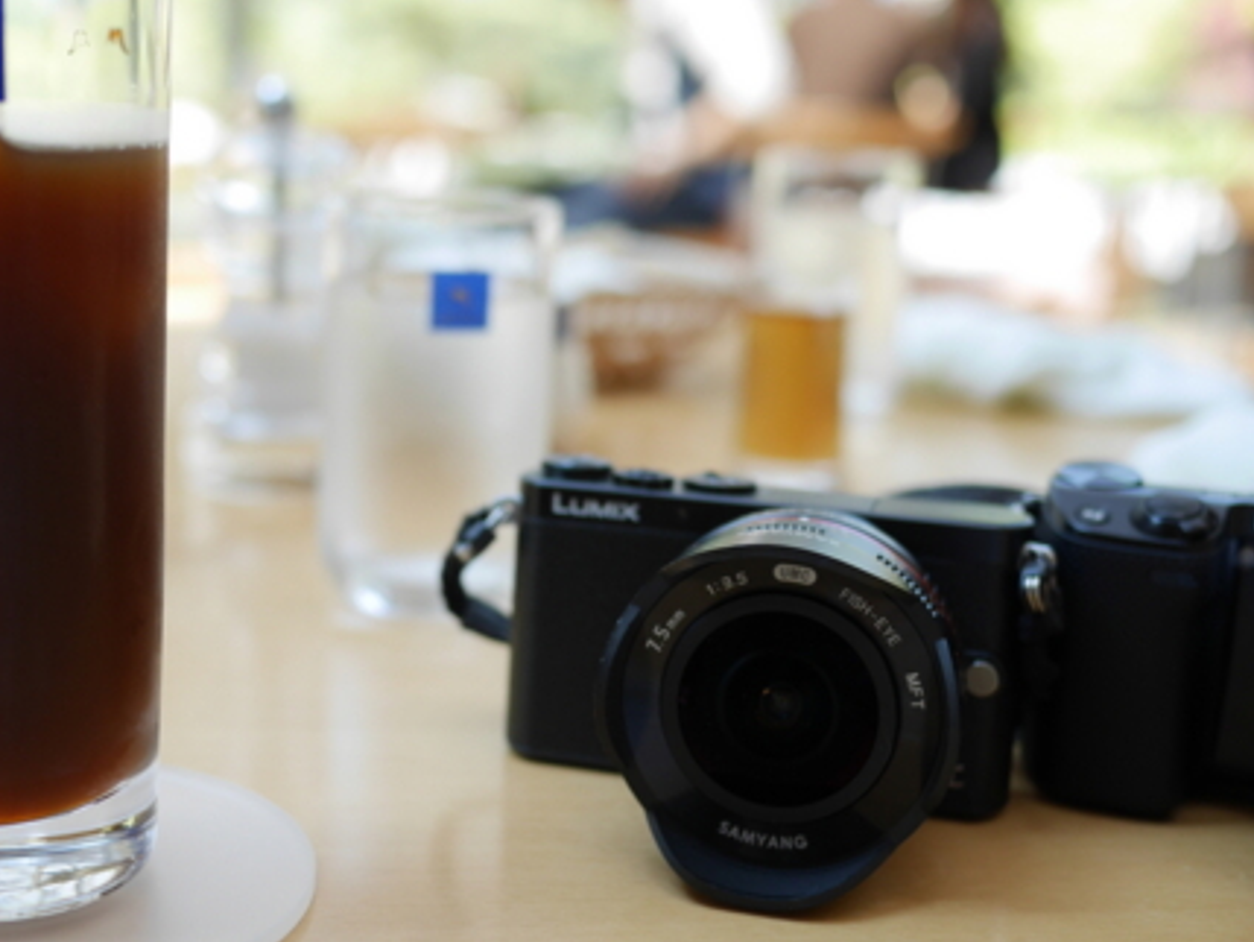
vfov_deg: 26.1
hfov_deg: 34.1
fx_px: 2029
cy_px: 461
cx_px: 459
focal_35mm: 56
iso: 200
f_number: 2
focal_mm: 20
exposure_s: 1/320
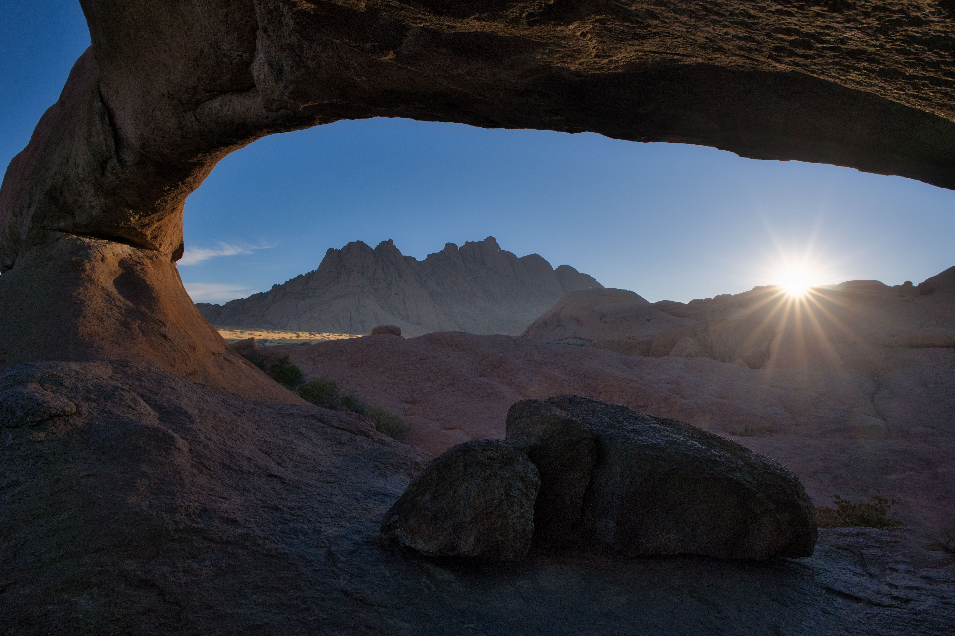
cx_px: 478
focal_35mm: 18
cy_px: 318
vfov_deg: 67.4
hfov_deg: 90.0
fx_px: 477
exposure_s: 1/800
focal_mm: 12
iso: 100
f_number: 8
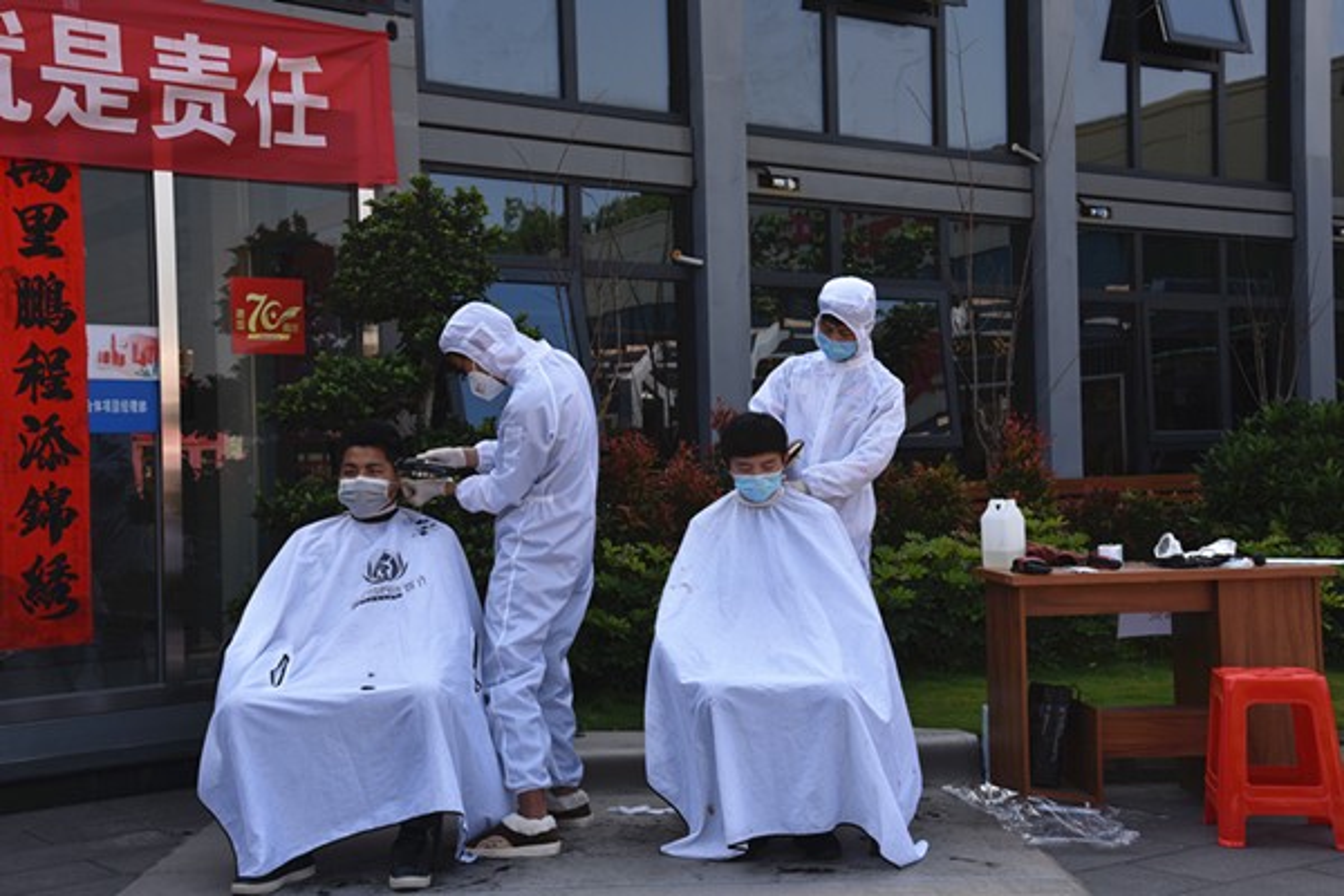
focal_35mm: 46
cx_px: 672
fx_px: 1717
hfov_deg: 42.7
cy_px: 448
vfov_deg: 29.2
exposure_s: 1/250
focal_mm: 46
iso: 200
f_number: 8
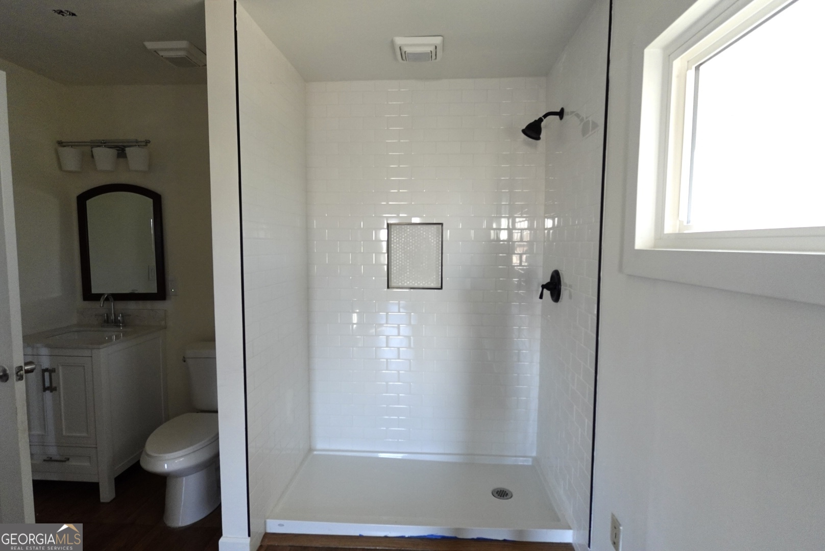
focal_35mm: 18
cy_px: 276
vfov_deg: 67.5
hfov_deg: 90.0
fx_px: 413
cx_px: 412
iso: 500
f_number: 1.8
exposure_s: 1/80
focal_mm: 6.9
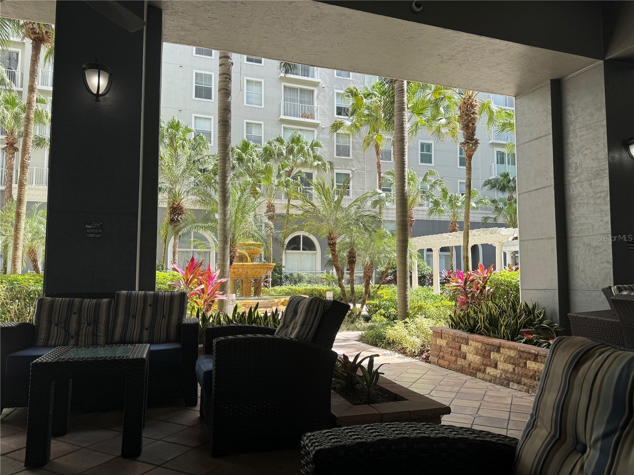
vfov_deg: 56.8
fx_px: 440
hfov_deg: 71.6
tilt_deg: +4.6
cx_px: 317
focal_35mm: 24
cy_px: 238
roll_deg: -0.5
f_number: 1.78
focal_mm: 6.76
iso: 80
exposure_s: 1/925
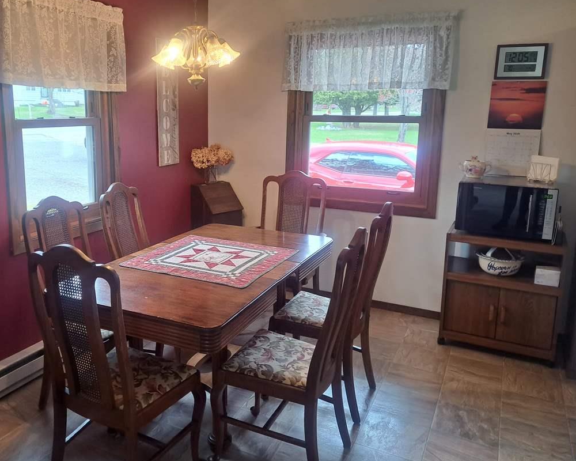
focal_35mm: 30
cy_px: 206
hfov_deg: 58.1
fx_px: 511
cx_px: 221
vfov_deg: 48.4
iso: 64
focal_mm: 5.23
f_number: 1.8
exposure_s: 1/60
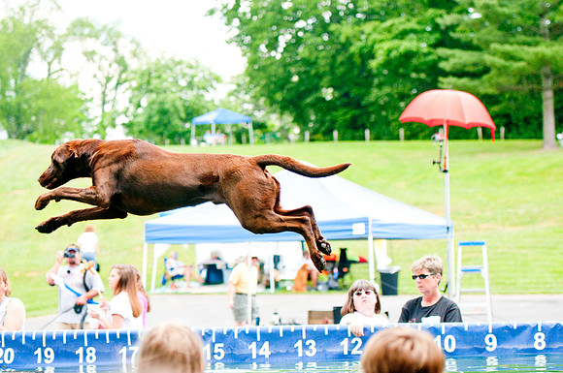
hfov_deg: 19.5
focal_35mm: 105
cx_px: 282
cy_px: 186
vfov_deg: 13.0
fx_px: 1640
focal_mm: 70
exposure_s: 1/2000
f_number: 2.8
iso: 200
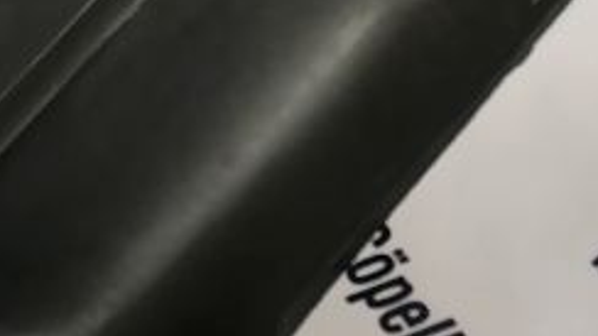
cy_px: 338
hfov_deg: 26.4
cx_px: 216
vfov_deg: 14.8
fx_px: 1268
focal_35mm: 80
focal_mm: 3.99
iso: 25
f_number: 1.8
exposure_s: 1/33
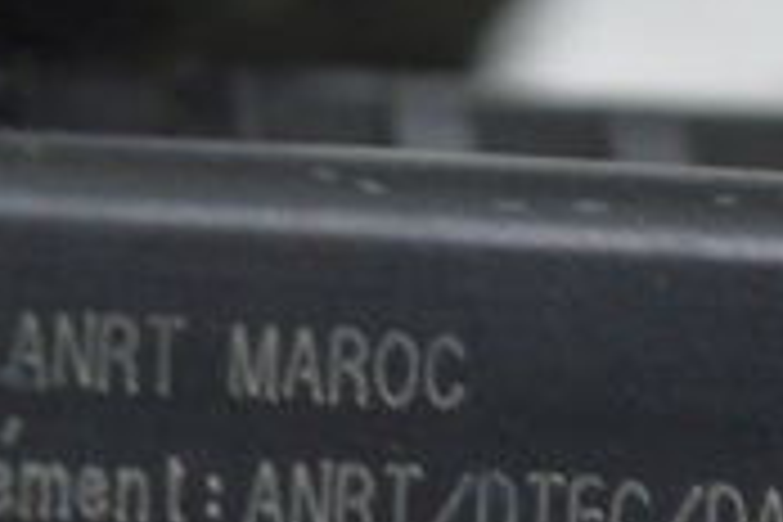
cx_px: 464
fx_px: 8808
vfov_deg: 3.4
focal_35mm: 405
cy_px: 722
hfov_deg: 5.1
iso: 400
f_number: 5.6
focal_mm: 46
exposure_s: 1/25
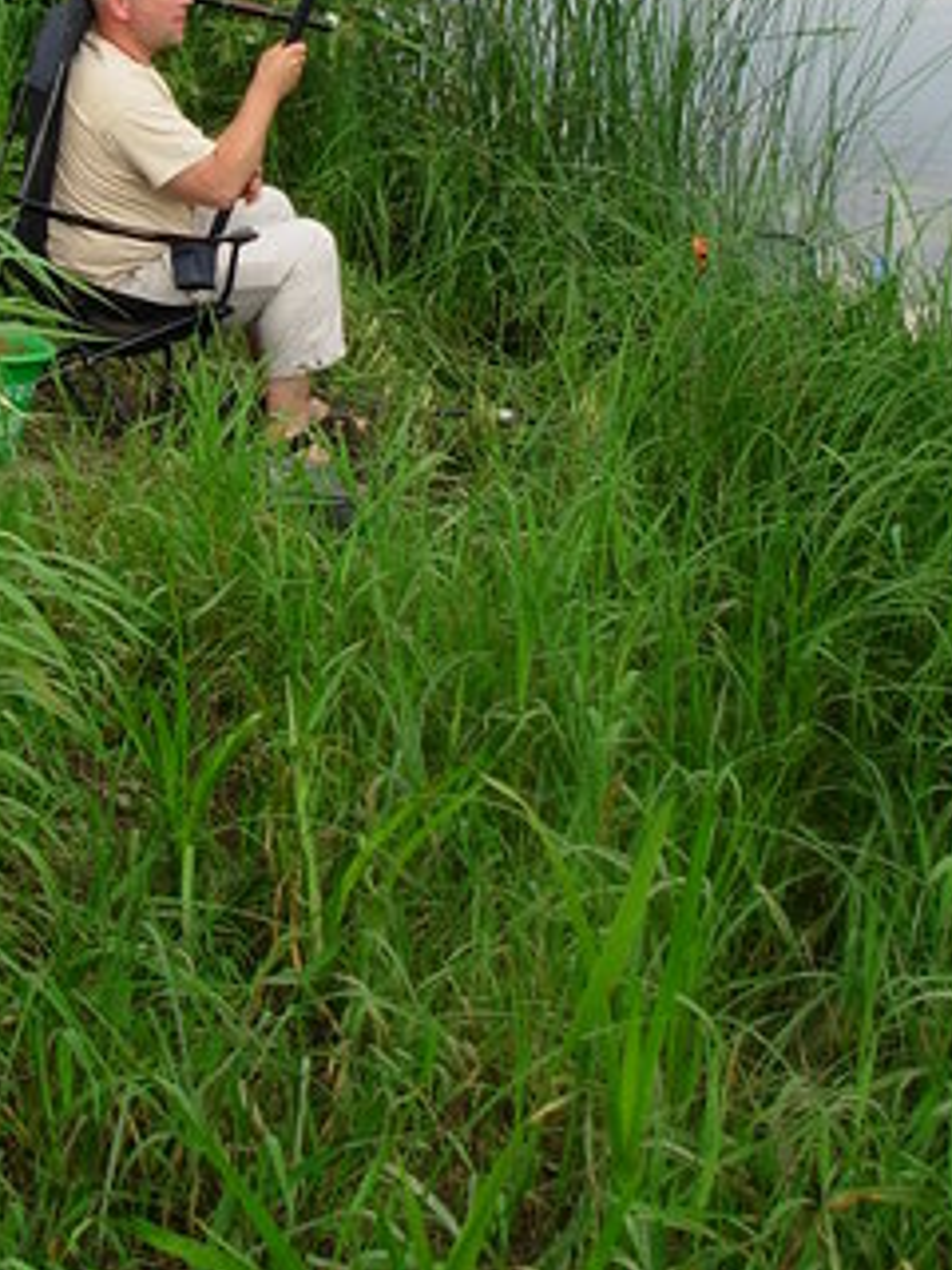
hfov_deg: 15.5
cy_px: 131
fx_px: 3484
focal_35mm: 95
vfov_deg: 20.2
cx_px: 294
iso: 50
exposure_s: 1/512
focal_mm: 6.3
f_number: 2.9
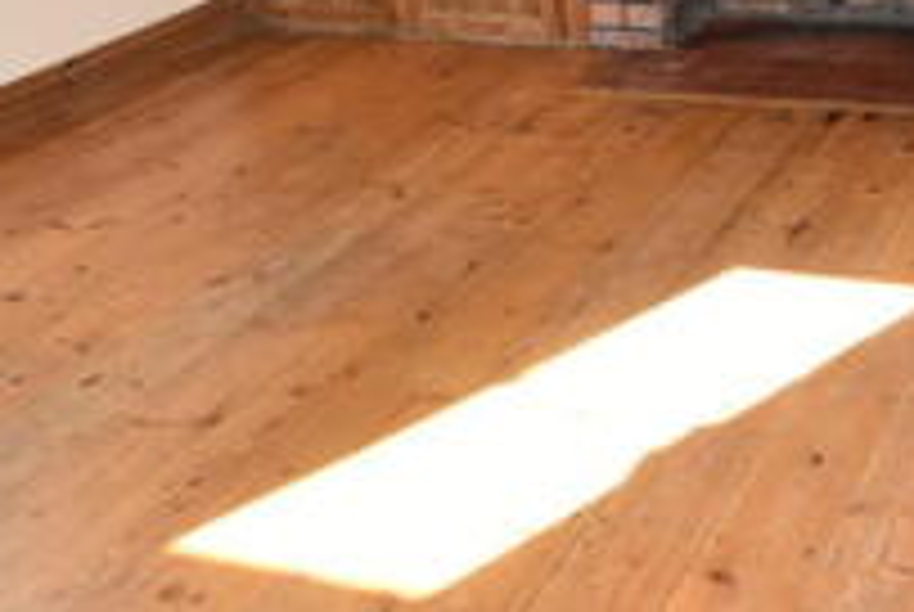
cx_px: 898
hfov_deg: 32.0
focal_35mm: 58
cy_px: -299
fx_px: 1475
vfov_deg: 20.3
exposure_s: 1/200
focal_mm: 12
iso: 400
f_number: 5
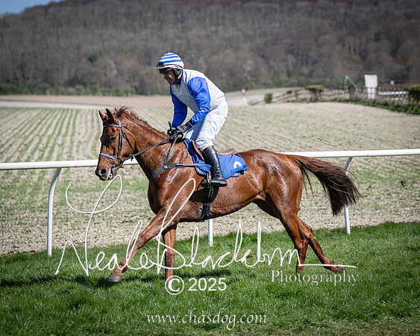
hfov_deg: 12.6
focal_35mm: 153
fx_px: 1898
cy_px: 168
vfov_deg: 10.1
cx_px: 277
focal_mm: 120
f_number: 4
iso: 200
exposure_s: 1/2000
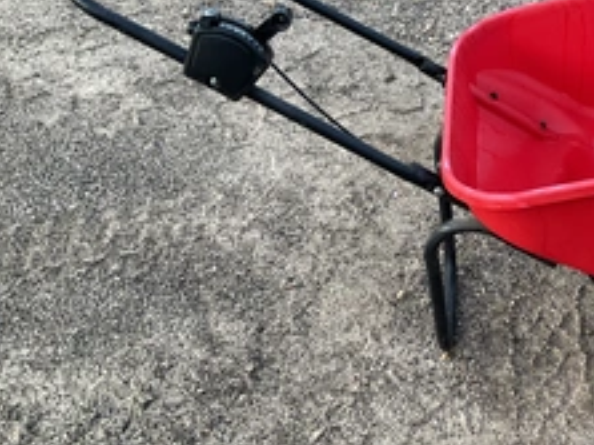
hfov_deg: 35.6
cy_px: 157
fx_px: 892
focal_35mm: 52
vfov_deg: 27.9
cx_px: 477
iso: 64
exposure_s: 1/110
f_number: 1.8
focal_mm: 3
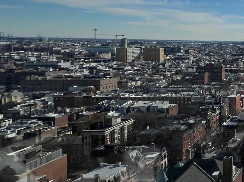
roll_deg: -0.7
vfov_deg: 37.1
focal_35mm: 38
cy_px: 53
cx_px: 349
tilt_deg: -1.5
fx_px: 268
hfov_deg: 31.0
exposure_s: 1/4386
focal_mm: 1.57
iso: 32
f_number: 1.8
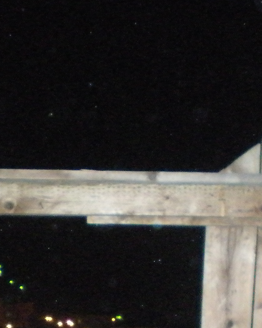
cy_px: 335
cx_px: 82
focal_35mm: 111
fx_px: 1076
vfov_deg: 16.9
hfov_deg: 13.9
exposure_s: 1/60
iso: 800
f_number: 3.1
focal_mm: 6.3
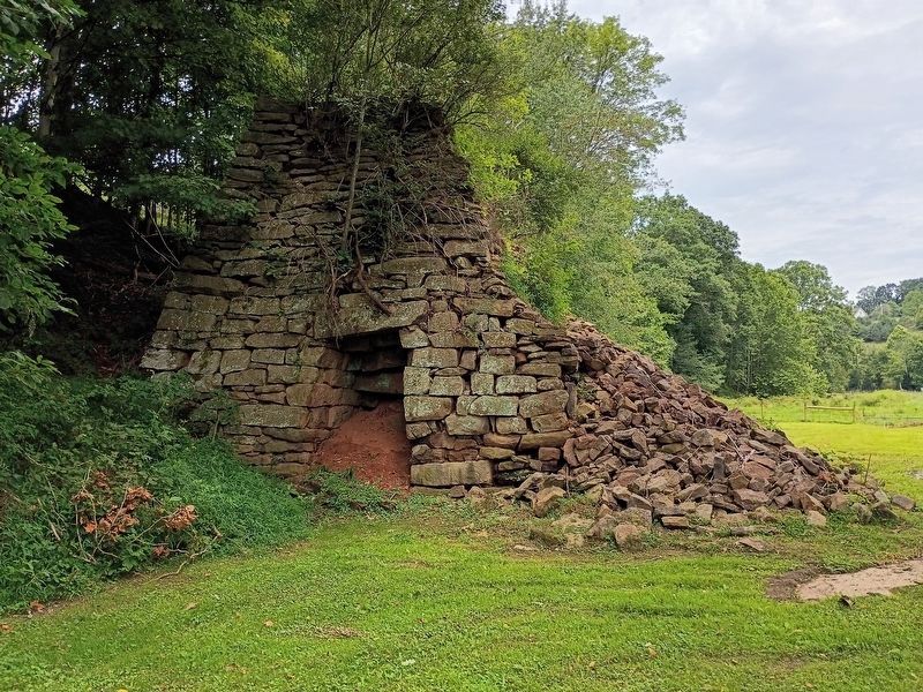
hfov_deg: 61.7
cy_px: 346
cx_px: 462
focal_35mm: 29
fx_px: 773
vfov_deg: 48.2
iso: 100
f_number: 1.8
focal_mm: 4.27
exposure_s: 1/470
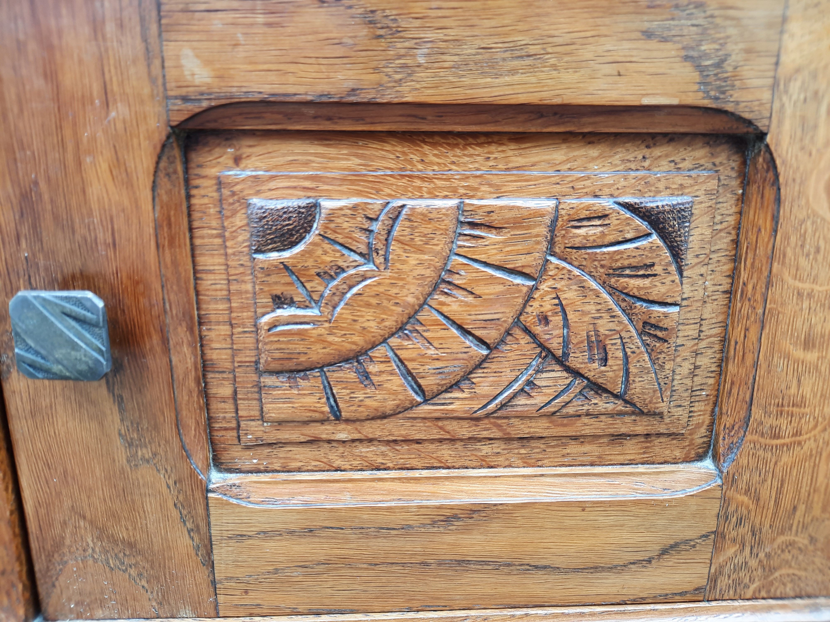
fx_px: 599
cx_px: 415
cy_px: 311
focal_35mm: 25
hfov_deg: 69.4
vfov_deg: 54.9
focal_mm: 4.6
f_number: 2
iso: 32
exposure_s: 1/50
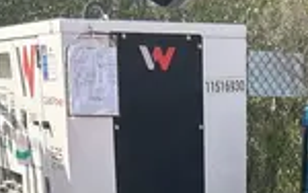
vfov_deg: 7.9
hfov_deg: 15.3
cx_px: 275
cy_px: 644
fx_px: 1134
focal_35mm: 135
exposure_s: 1/1412
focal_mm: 5.7
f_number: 1.5
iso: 50
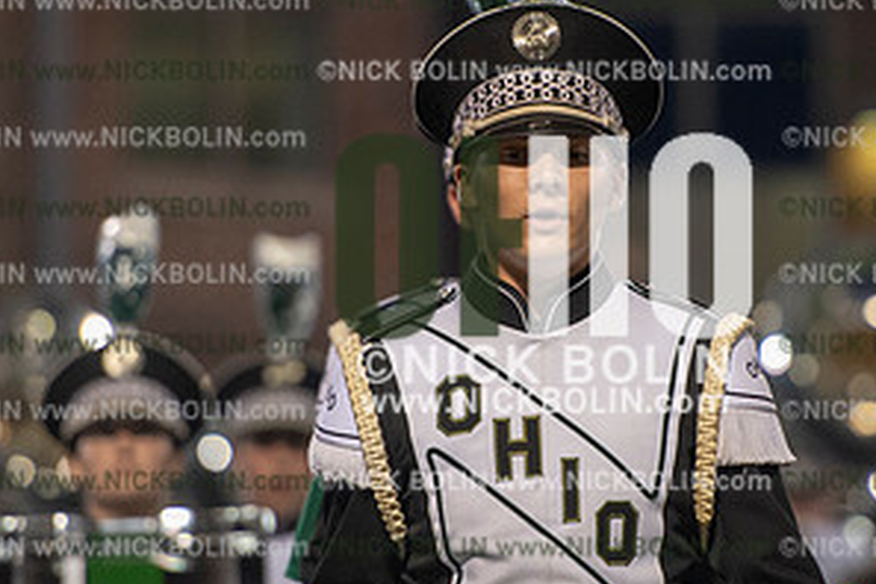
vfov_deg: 3.5
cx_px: 543
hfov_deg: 5.3
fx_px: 9489
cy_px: 274
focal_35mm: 390
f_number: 2.8
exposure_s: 1/500
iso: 4000
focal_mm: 200
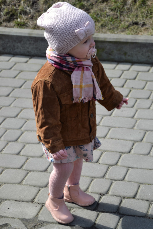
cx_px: 76
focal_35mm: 93
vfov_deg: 21.9
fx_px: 593
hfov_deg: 14.7
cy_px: 114
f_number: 5.6
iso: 100
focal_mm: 62
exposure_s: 1/125
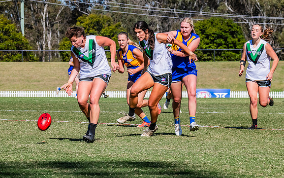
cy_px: 80
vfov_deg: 4.0
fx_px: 2532
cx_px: 77
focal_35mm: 327
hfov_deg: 6.4
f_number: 13
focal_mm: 195
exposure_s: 1/1250
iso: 640
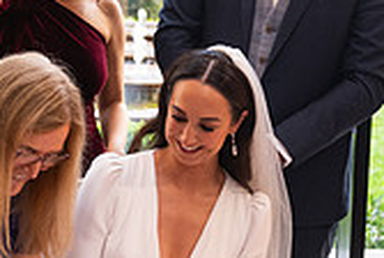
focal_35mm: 111
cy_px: 126
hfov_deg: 18.4
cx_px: 186
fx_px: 1186
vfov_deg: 12.4
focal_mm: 32
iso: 640
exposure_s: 1/160
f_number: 3.5
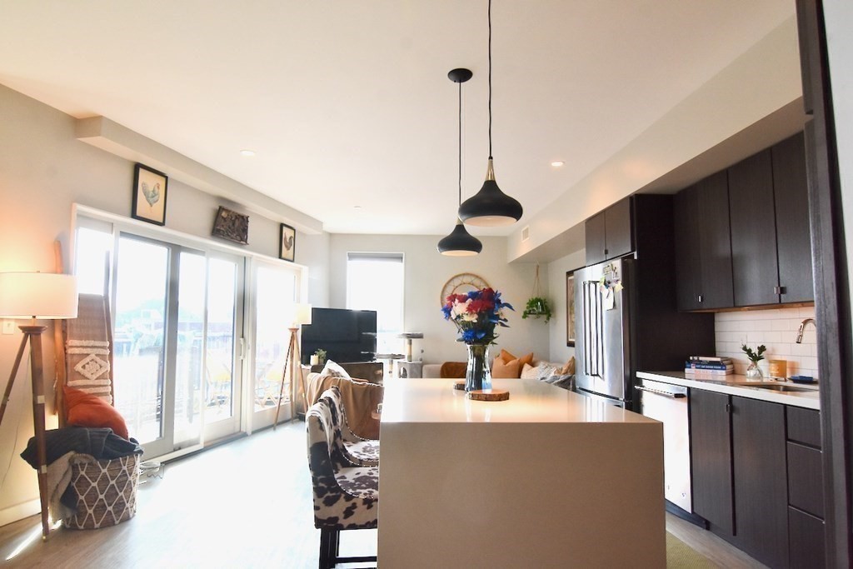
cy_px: 284
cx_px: 426
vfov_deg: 59.5
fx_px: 498
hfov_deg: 81.2
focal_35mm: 21
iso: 800
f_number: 8
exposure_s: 1/250
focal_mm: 14
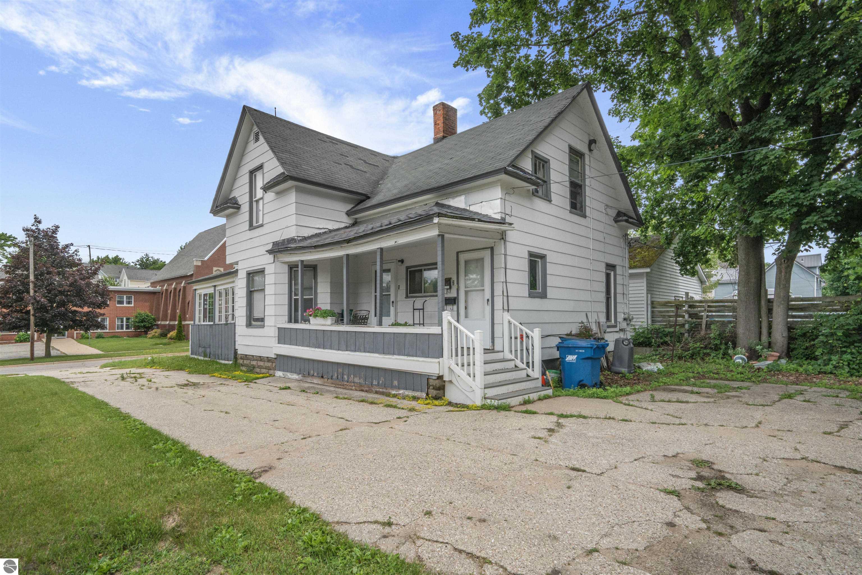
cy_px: 288
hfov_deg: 90.0
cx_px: 431
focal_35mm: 18
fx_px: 431
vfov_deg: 67.4
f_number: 18
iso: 800
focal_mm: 18
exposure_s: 1/320
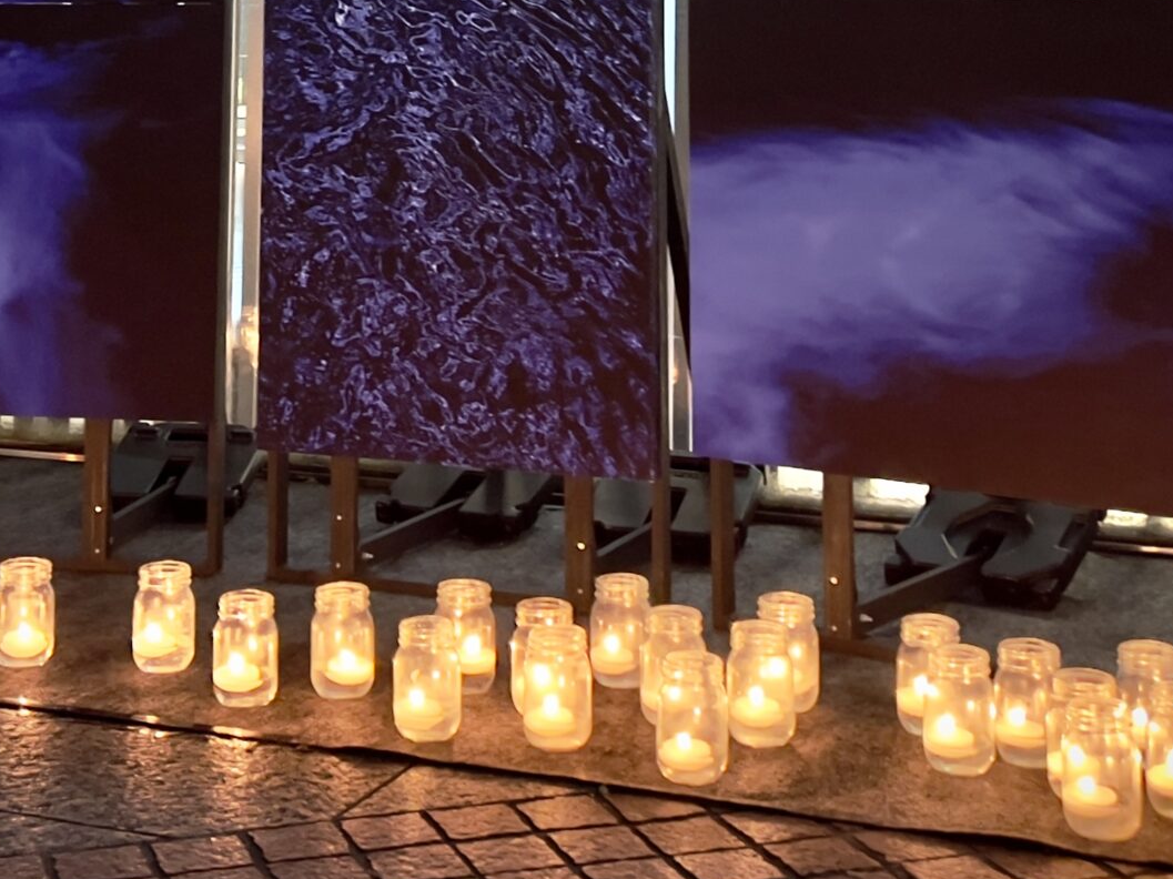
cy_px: -156
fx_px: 2134
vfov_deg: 21.7
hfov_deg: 30.7
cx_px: 533
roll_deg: -0.5
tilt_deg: +4.7
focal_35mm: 63
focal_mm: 5.7
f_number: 1.5
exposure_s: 1/30
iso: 500
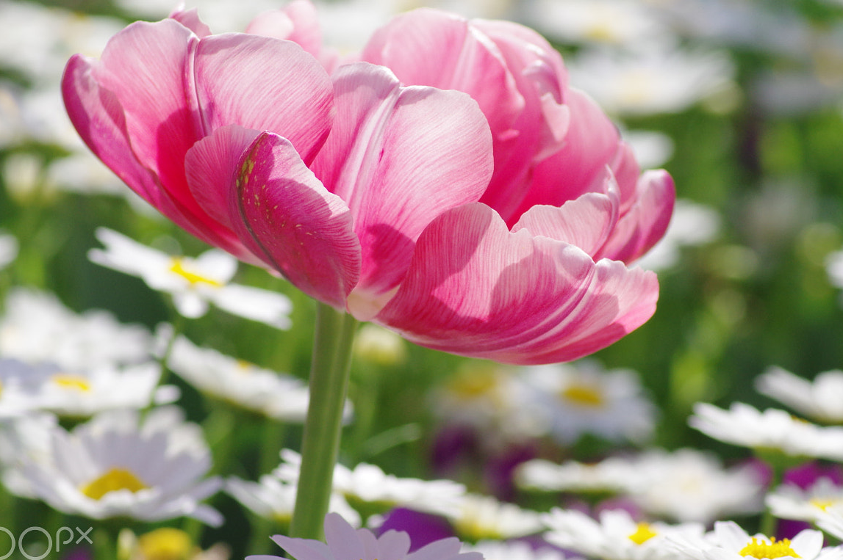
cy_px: 250
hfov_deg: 9.1
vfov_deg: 6.1
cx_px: 498
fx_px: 5288
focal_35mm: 226
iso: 400
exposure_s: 1/800
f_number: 7.1
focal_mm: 107.8
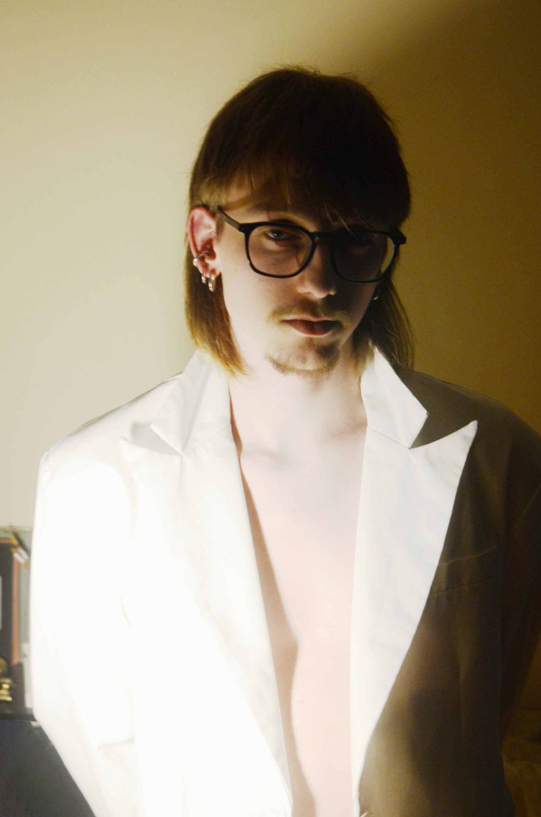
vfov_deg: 29.5
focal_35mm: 69
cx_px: 270
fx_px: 1551
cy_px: 412
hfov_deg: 19.8
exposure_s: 1/40
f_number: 5
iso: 1000
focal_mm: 45
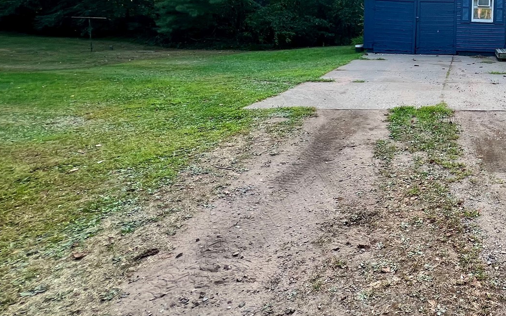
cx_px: 491
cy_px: 36
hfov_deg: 55.1
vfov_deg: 42.5
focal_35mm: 27
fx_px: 372
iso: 32
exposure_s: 1/99
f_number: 1.8
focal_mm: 1.57
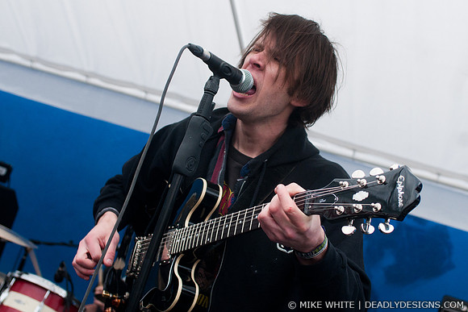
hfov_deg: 37.8
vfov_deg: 25.8
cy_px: 156
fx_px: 683
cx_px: 234
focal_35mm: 52
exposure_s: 1/320
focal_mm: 35
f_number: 4
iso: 500
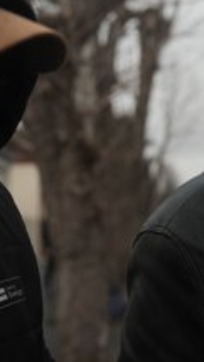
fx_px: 692
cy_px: 178
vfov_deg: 29.3
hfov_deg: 16.0
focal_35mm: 72
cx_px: 258
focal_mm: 37
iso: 400
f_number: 2.8
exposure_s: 1/400
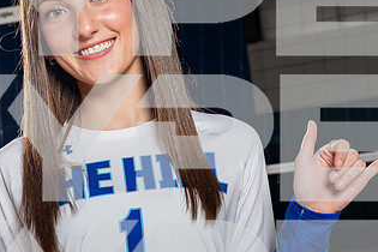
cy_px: 139
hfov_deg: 19.4
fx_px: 1102
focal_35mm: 105
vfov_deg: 13.0
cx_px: 113
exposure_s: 1/250
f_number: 8
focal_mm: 57
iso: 100
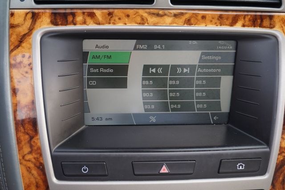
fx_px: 380
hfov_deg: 41.1
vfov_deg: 28.0
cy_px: 95
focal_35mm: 48
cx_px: 142
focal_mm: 32
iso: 125
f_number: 5
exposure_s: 1/60
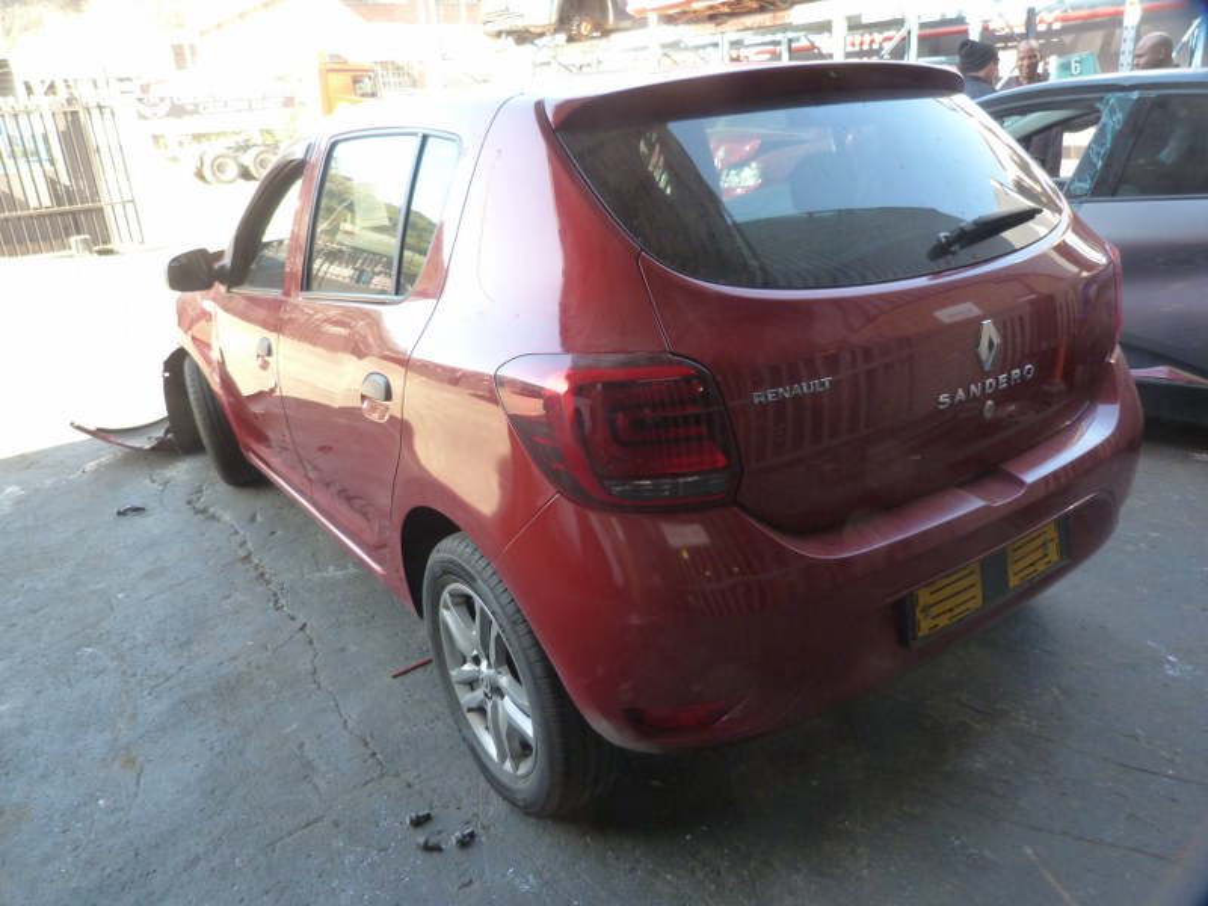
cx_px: 604
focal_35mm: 25
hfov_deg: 69.4
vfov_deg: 54.9
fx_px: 872
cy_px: 453
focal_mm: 4.5
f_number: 2.8
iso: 200
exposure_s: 1/60
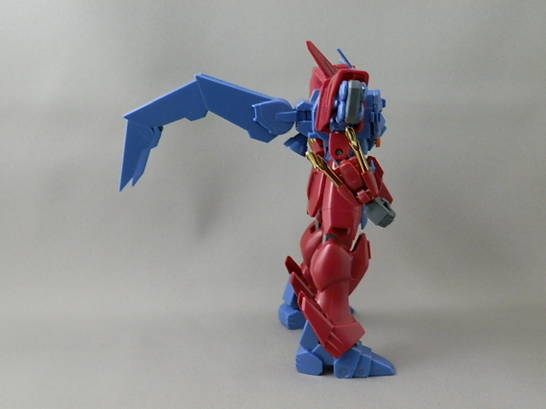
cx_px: 273
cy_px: 204
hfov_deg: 54.0
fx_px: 536
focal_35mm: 34
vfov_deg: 41.8
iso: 250
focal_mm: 6.17
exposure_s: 1/8
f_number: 3.5
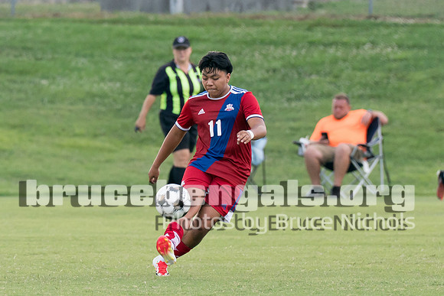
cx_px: 189
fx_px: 6179
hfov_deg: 4.1
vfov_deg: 2.7
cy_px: 127
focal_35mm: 501
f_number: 4
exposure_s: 1/1250
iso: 1600
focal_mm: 200
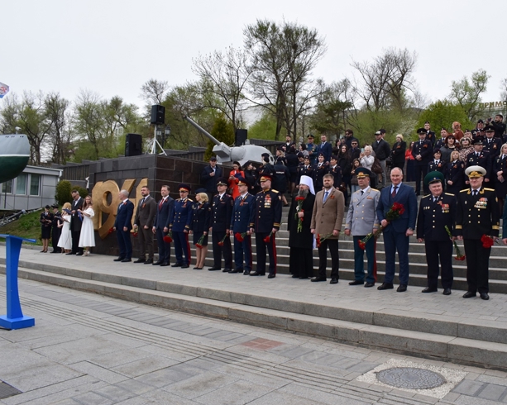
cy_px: 199
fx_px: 465
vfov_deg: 47.1
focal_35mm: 31
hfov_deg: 57.0
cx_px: 290
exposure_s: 1/500
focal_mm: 18
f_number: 11
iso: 640
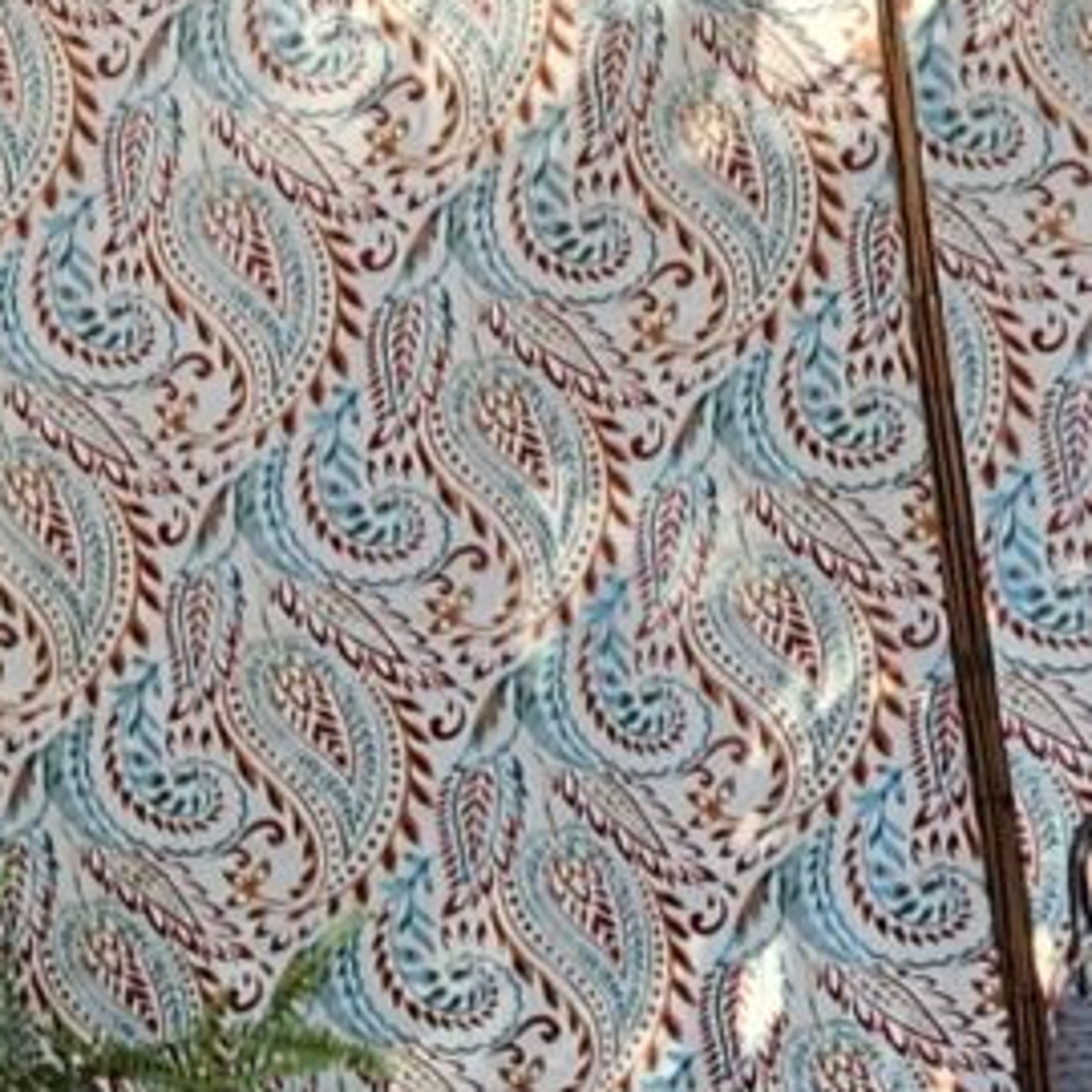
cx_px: 1416
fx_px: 3890
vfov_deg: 15.9
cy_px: 235
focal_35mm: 109
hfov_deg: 15.2
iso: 50
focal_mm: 2.2
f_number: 2.2
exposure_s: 1/120
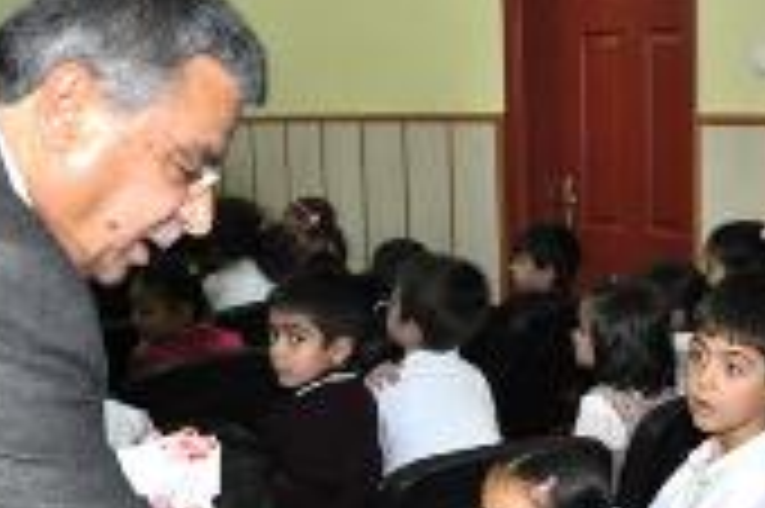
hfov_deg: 28.4
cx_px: 436
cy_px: 441
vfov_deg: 18.9
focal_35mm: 71
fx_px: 1507
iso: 800
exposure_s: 1/60
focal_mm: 18
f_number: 4
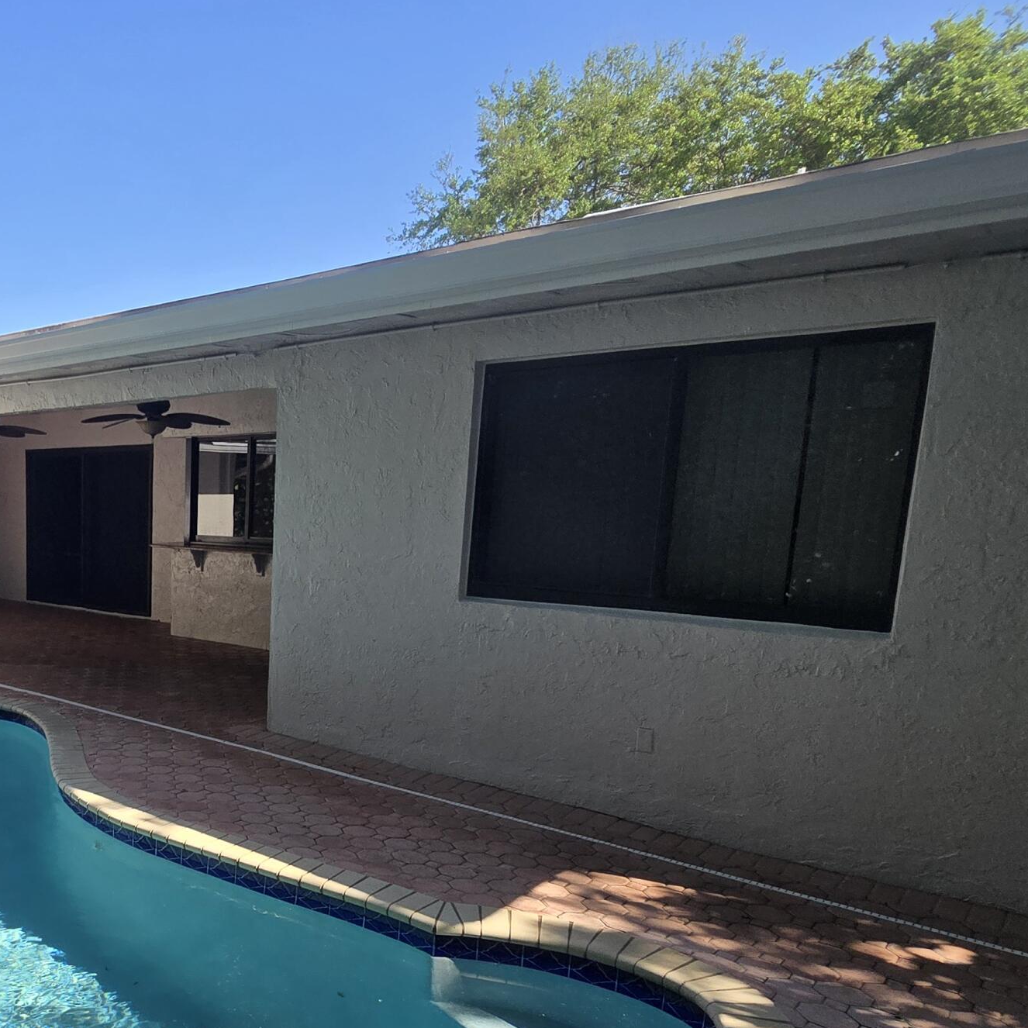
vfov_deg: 59.8
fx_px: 874
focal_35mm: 26
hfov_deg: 53.4
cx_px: 105
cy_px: 670
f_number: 2.2
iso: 50
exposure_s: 1/1376
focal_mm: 2.2
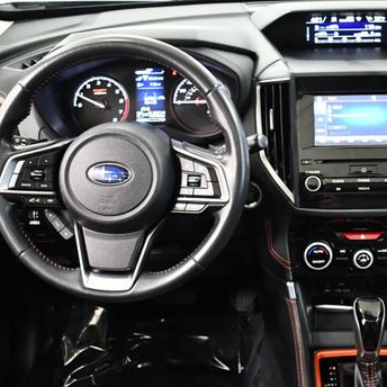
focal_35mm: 57
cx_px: 267
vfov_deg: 30.0
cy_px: 218
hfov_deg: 29.8
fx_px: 721
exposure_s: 1/80
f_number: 3.5
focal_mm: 18
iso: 3200
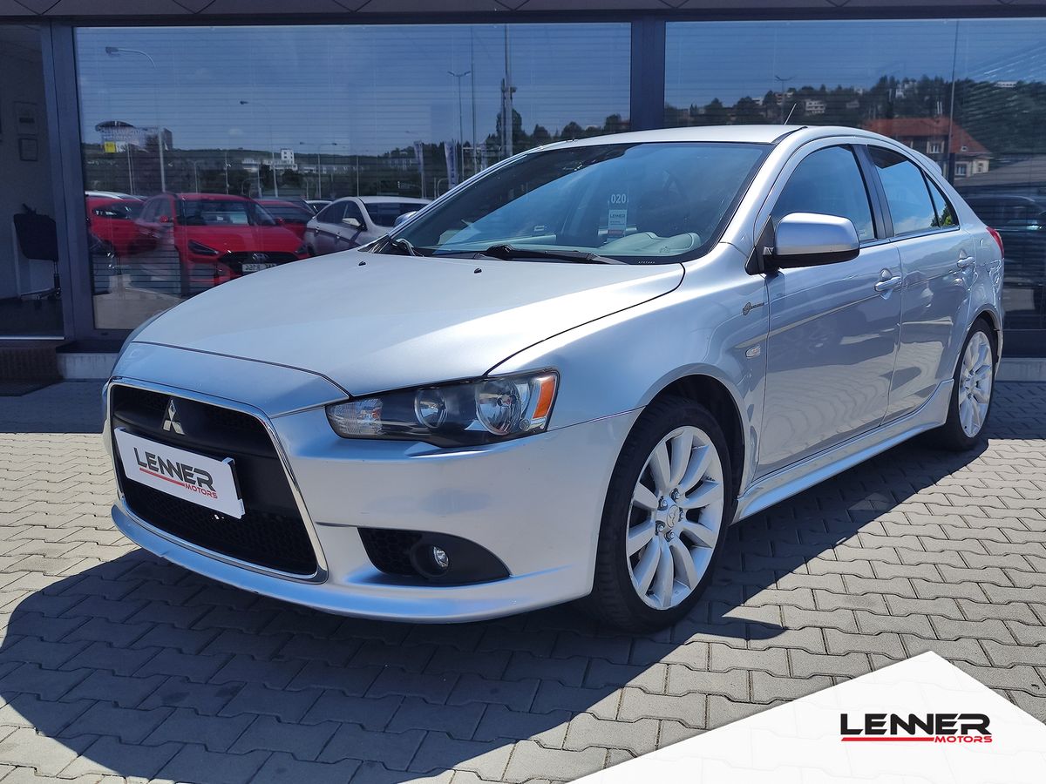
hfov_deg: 73.9
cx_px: 523
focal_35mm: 23
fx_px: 695
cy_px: 392
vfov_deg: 58.9
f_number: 1.69
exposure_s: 1/1648
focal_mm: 7.01
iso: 50
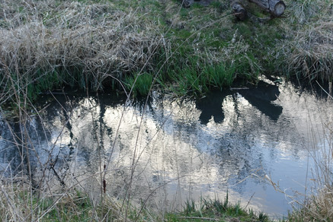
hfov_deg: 33.1
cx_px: 225
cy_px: 124
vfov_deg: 22.6
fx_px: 555
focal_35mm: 60
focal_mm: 14.9
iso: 125
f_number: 3.5
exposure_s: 1/80
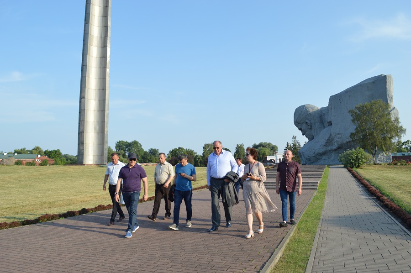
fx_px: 308
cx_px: 206
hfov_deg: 67.4
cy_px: 136
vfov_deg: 47.8
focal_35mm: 27
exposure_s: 1/200
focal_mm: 18
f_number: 7.1
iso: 100
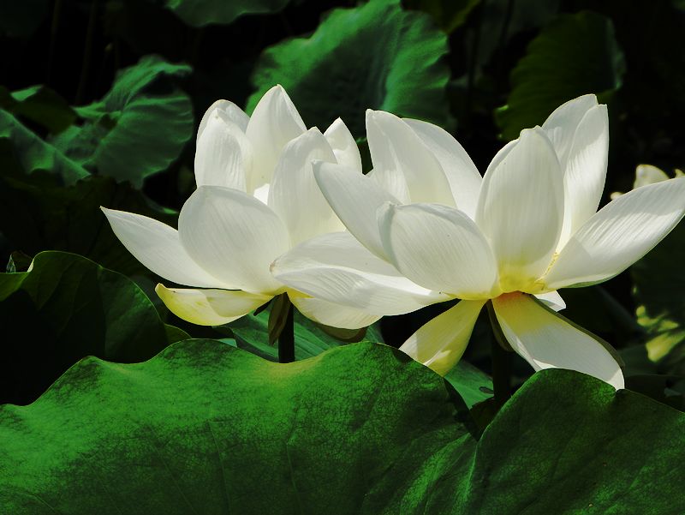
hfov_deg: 12.6
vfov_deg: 9.5
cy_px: 258
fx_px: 3109
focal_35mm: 157
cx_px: 342
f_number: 4.5
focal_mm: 28
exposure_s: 1/800
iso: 64
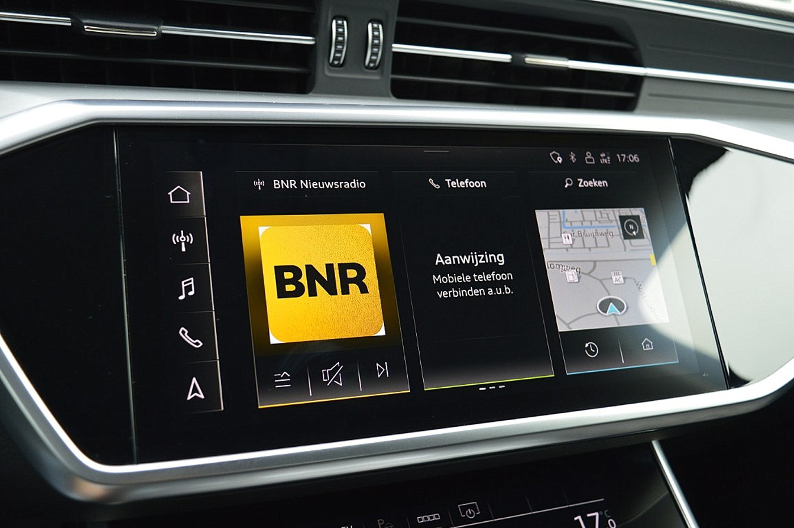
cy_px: 264
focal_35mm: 39
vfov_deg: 34.1
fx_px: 859
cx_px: 397
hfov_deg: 49.6
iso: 800
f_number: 5.6
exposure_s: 1/60
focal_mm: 26
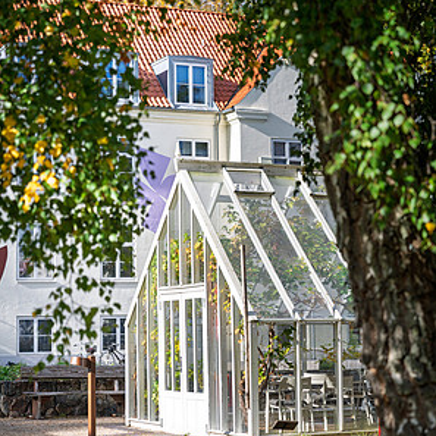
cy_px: 220
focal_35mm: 90
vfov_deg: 19.3
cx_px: 219
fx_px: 1282
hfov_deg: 19.3
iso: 64
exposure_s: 1/1600
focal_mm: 70
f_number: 2.8
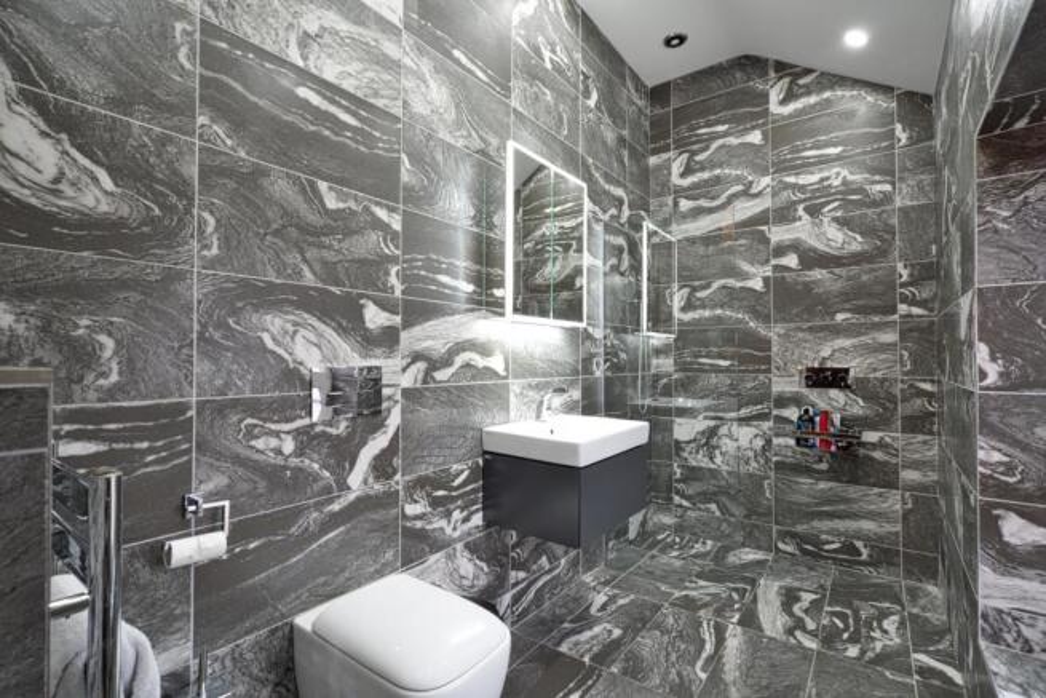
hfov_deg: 96.7
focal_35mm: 16
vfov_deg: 73.8
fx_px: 465
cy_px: 349
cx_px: 523
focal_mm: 16
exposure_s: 1/8
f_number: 7.1
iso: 640
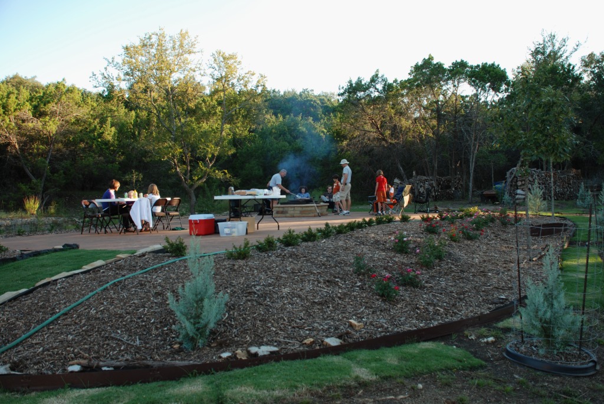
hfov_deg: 57.2
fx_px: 554
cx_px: 302
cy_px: 202
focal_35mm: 33
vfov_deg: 40.1
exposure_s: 1/80
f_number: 4.5
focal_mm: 22
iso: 100
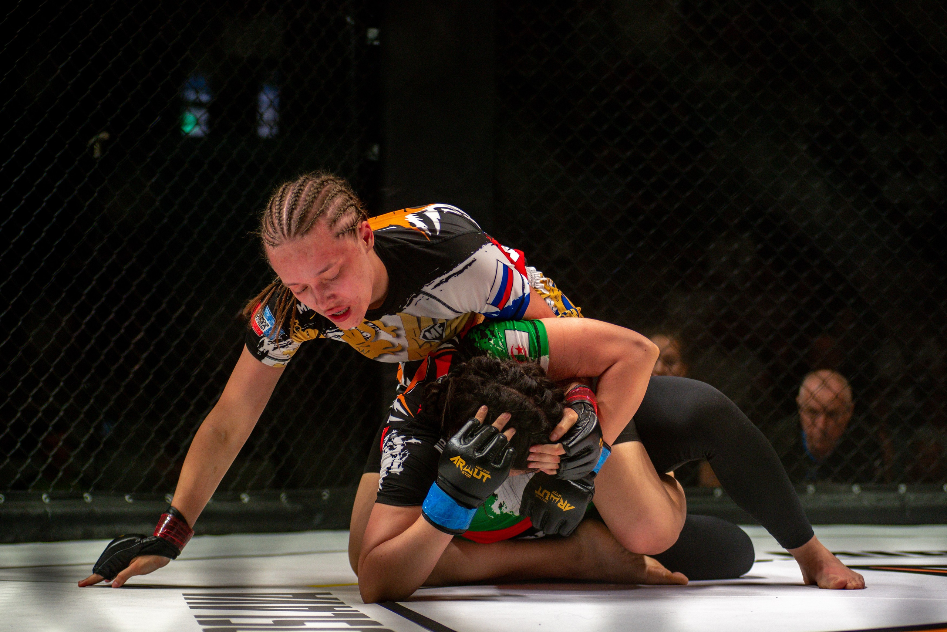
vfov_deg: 15.9
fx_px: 2263
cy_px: 316
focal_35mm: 86
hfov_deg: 23.6
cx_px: 474
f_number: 4
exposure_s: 1/1250
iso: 2000
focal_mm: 86
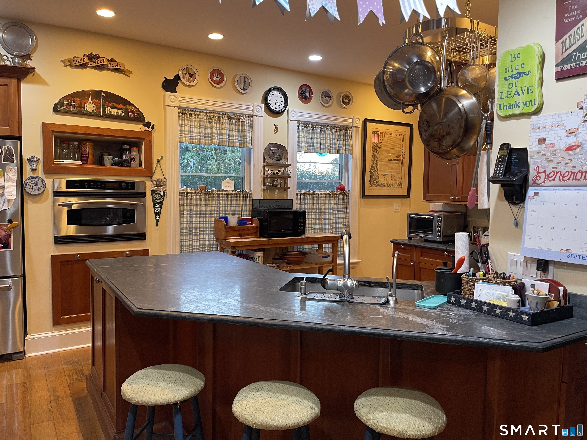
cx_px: 294
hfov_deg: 69.4
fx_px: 424
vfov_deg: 54.9
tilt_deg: -3.7
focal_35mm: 25
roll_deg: -0.4
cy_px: 220
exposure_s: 1/60
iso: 250
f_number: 1.6
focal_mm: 5.1
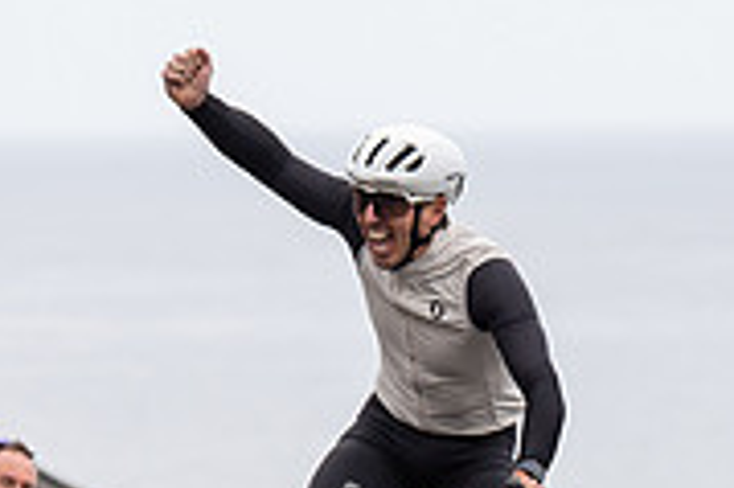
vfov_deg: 2.2
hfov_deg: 3.3
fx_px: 12813
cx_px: 478
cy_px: 229
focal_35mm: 629
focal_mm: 128
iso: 320
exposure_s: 1/1000
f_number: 3.5
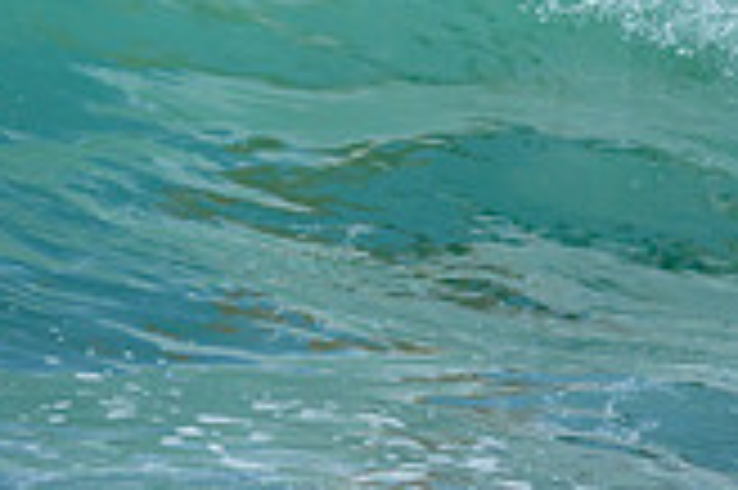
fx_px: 65472
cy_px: -149
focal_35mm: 3197
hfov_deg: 0.6
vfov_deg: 0.4
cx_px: 822
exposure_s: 1/2500
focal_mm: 800
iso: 450
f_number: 6.3
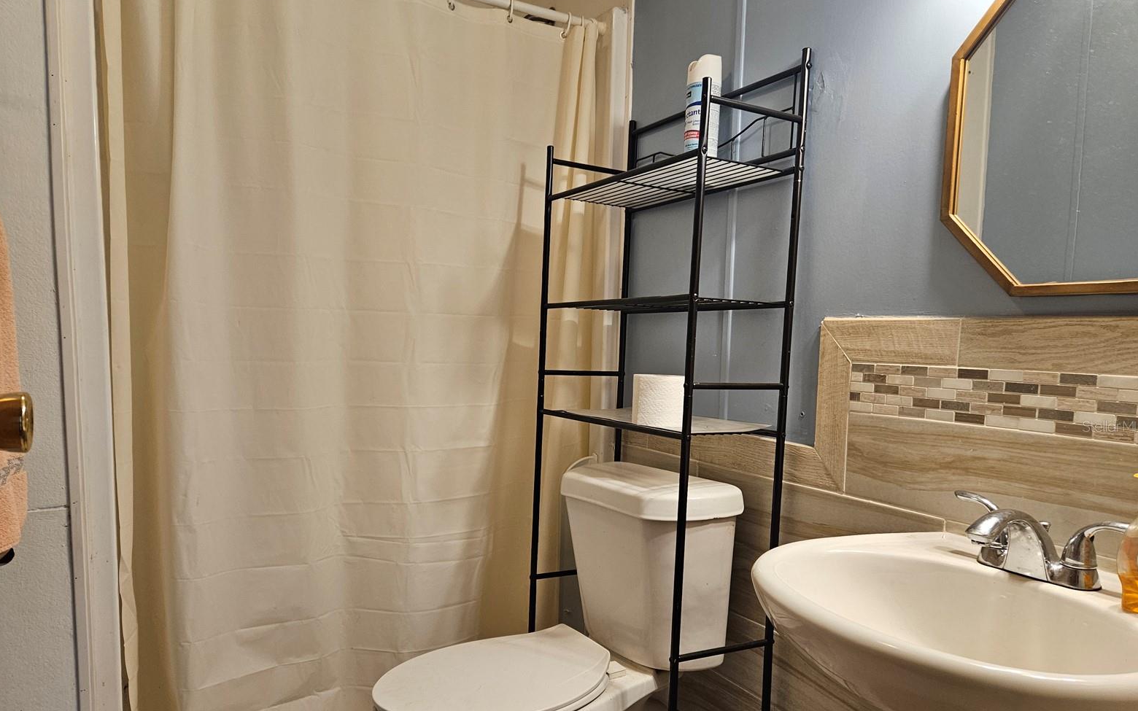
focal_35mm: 25
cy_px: 426
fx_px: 775
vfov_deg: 49.0
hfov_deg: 72.5
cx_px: 568
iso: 320
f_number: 1.8
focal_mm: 5.4
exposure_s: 1/120
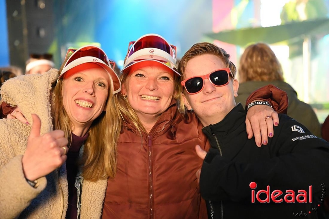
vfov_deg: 20.9
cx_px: 164
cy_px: 110
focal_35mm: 65
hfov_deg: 31.0
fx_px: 593
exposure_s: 1/160
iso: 12800
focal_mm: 65
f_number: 3.2
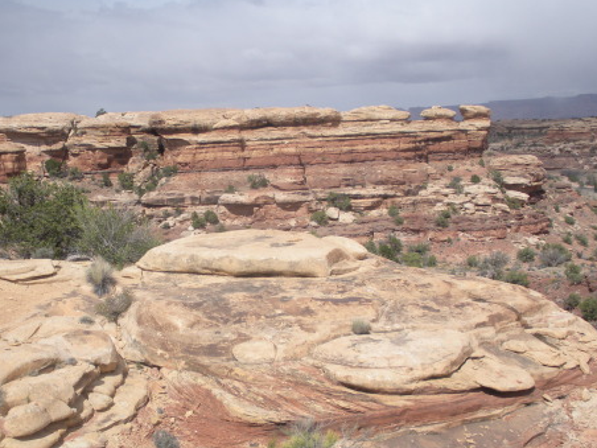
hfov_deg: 37.5
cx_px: 273
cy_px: 227
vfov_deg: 28.6
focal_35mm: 51
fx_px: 880
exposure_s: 1/942
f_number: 3.5
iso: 64
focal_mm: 6.3
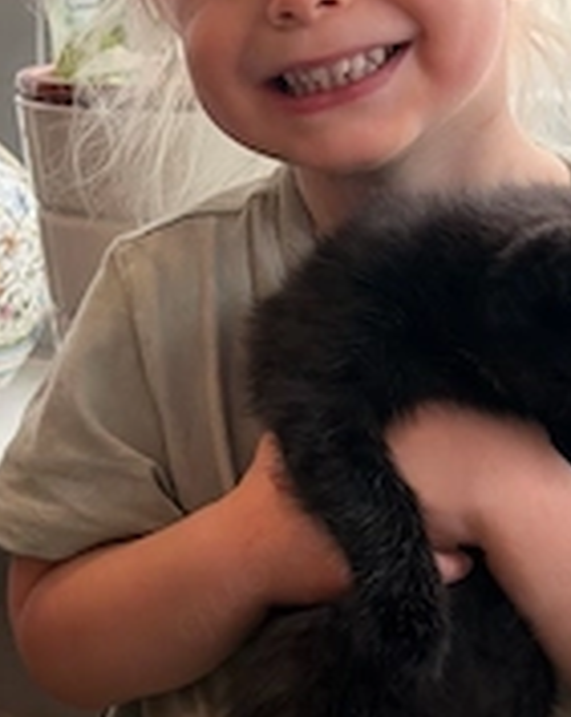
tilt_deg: -8.2
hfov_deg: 14.5
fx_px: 2245
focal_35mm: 106
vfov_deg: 18.1
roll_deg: -0.9
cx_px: 377
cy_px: 280
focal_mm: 6.76
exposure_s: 1/100
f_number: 1.78
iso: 80
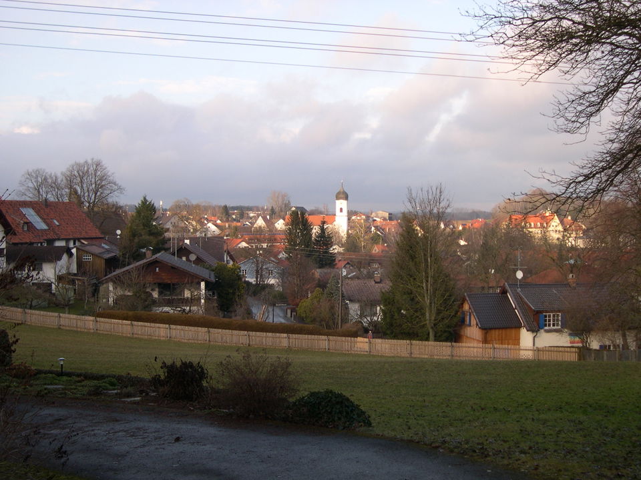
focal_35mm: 47
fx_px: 870
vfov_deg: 30.9
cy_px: 240
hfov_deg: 40.4
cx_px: 320
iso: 100
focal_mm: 10.1
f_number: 3.1
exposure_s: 1/331
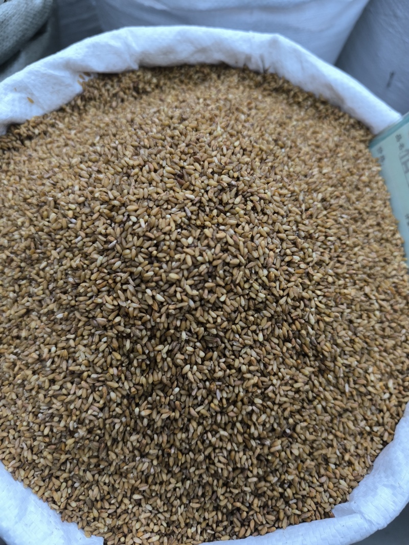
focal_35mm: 23
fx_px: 362
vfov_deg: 73.9
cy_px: 272
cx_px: 204
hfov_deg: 58.9
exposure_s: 1/50
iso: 640
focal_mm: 6.14
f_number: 1.65
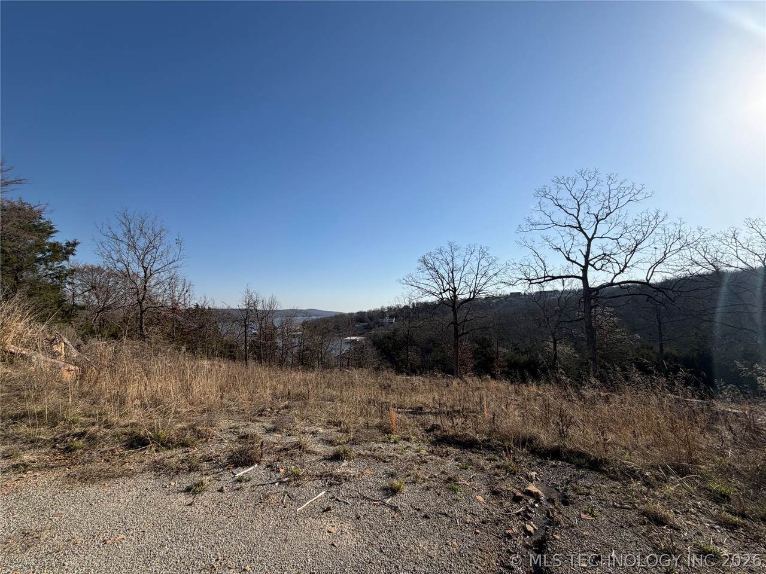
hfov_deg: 102.1
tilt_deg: +4.0
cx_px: 383
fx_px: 310
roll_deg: +1.7
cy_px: 287
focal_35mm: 14
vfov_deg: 85.7
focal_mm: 2.22
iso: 20
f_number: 2.2
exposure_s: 1/1033
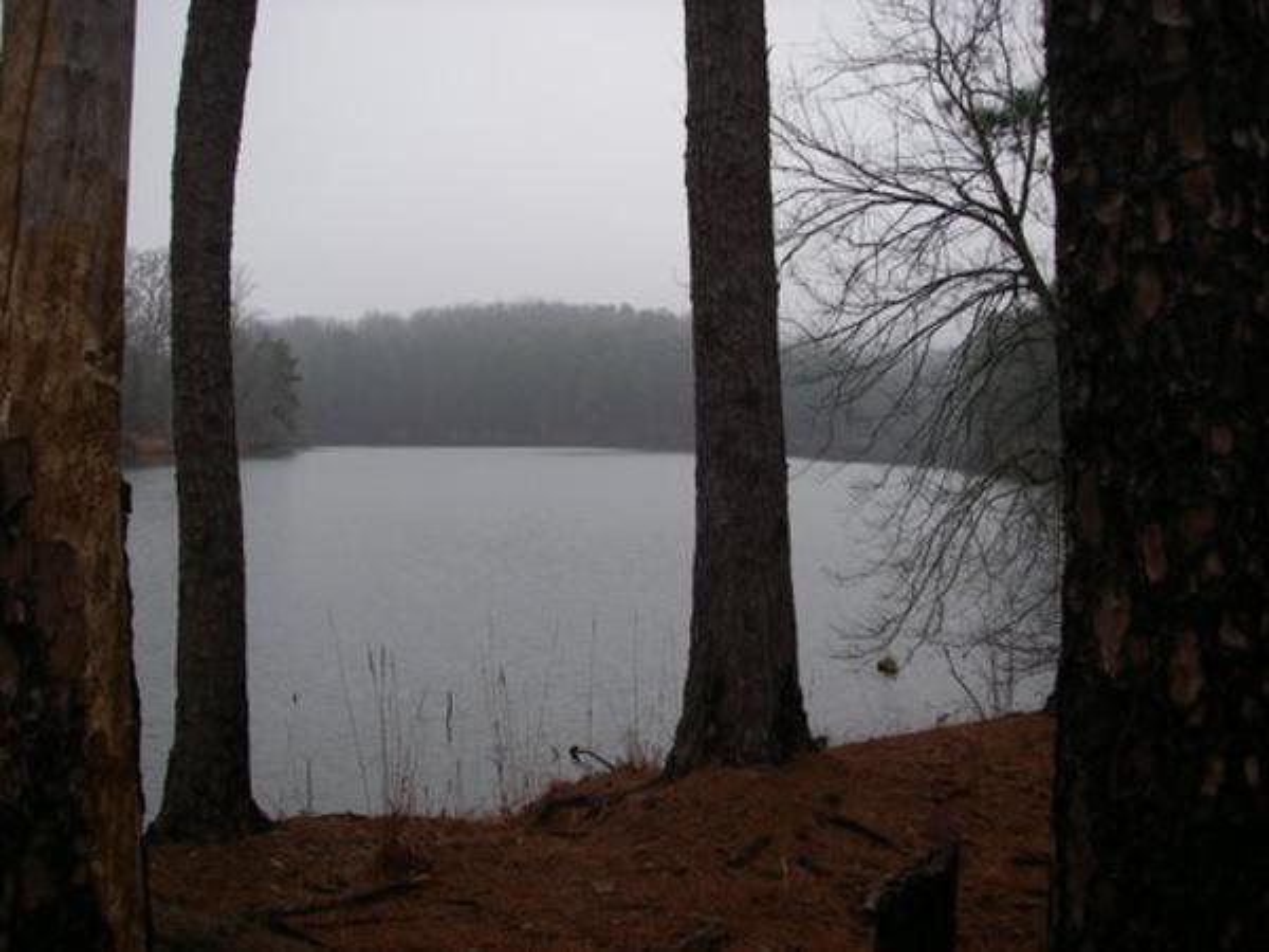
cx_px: 634
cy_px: 476
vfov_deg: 37.7
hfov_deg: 49.0
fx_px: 1393
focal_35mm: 38
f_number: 3.3
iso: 64
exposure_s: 1/80
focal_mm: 6.3
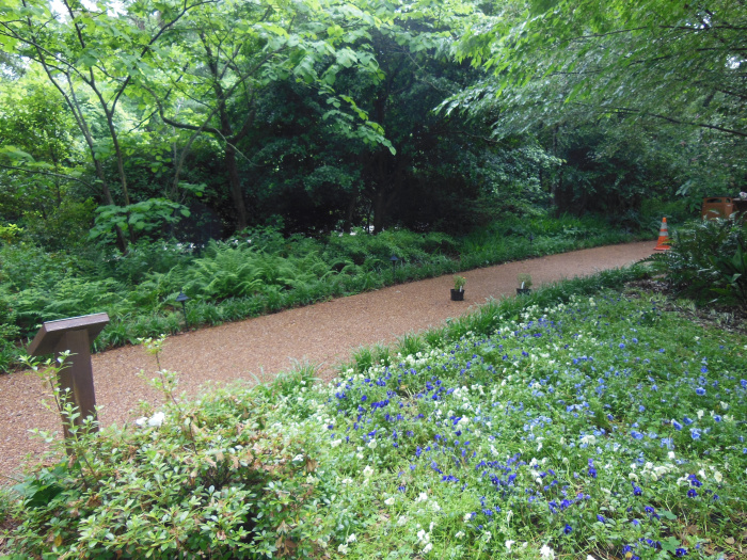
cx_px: 374
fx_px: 539
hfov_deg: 69.4
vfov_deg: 54.9
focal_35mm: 25
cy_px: 280
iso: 125
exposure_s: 1/30
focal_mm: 4.5
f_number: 3.5
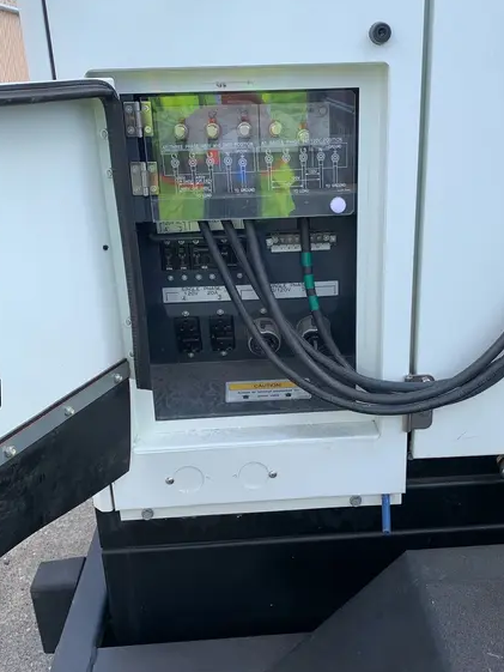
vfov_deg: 53.9
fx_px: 660
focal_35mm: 34
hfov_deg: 41.7
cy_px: 318
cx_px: 293
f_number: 1.8
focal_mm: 4.25
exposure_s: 1/587
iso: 25
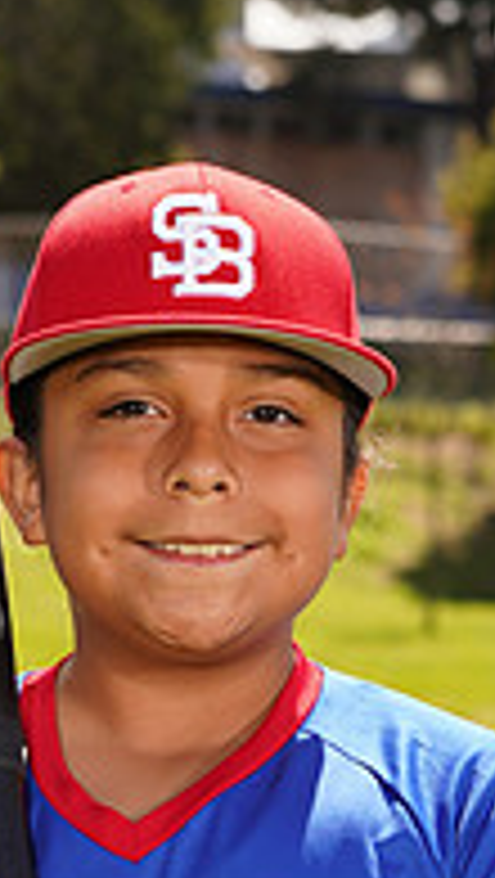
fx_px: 7265
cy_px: 946
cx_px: 11
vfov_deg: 6.9
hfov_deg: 3.9
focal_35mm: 312
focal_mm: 100
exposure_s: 1/160
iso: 100
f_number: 9
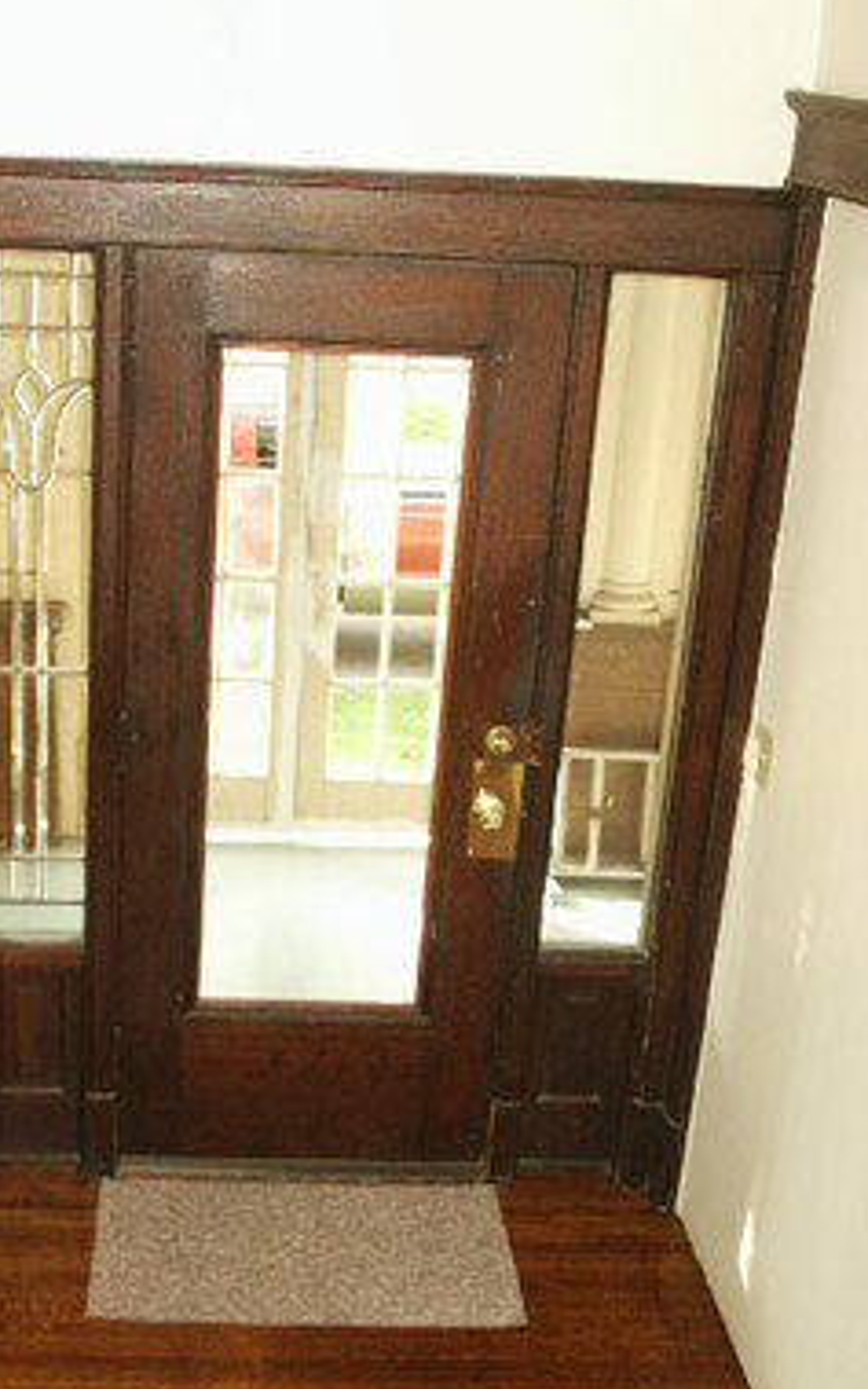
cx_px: 266
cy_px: 770
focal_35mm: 49
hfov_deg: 26.2
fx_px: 1854
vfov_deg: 41.0
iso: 200
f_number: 3
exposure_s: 1/45
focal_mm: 7.18
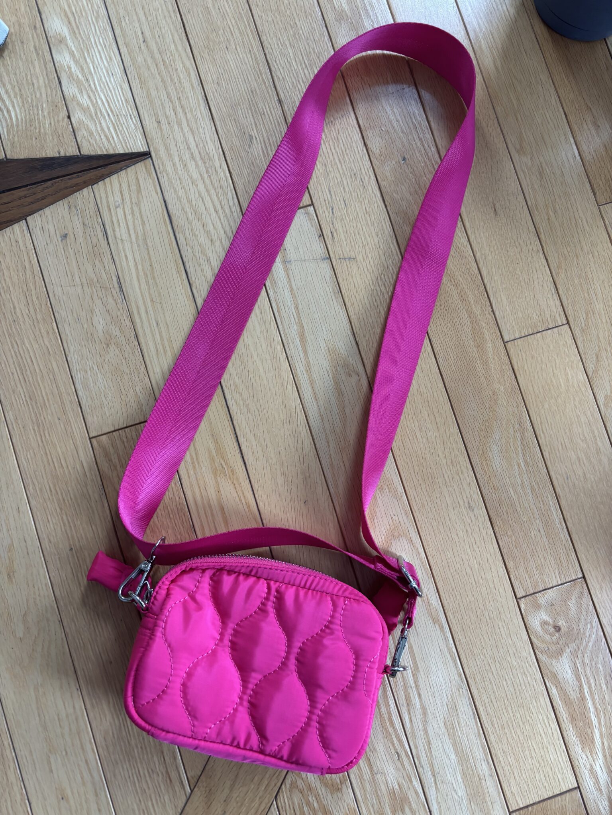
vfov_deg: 67.3
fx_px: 613
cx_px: 306
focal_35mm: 26
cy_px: 408
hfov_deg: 53.1
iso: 125
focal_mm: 5.96
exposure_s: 1/83
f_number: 1.6
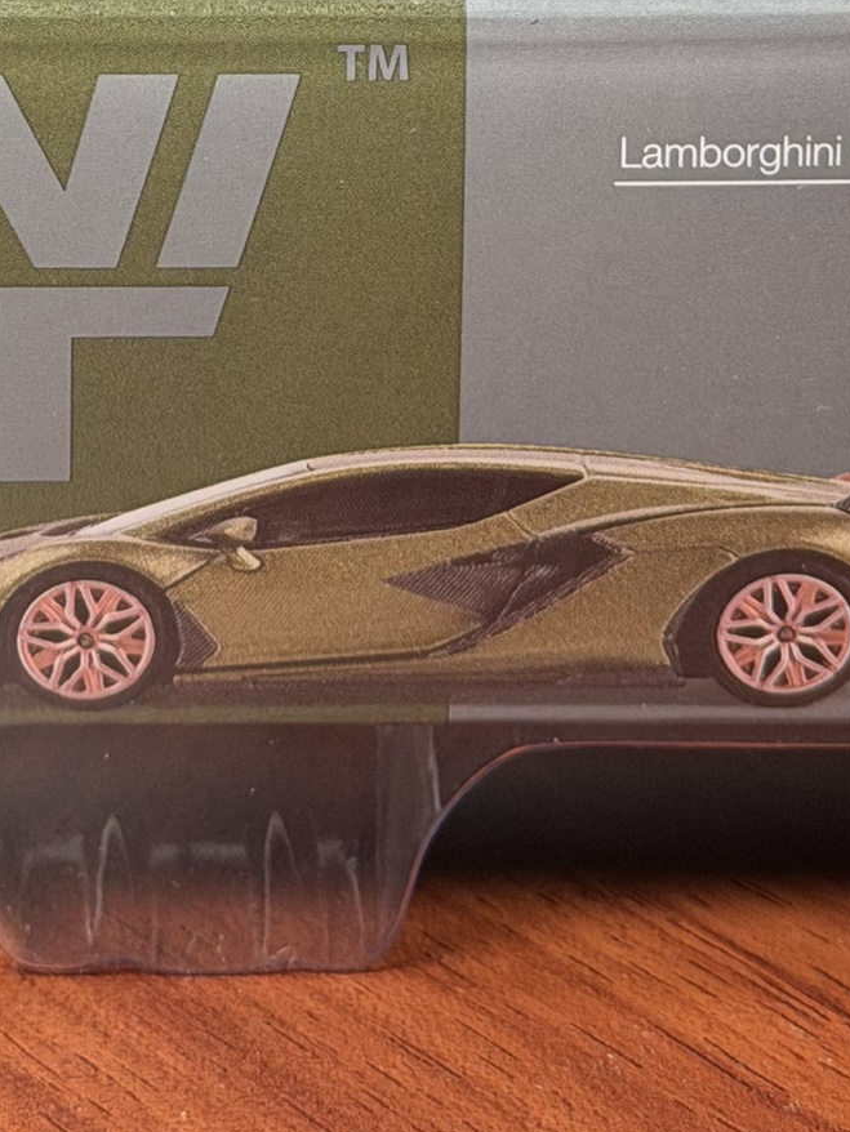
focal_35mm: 164
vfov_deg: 11.5
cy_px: -610
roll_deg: +0.1
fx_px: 5367
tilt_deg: -5.6
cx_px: 210
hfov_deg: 9.0
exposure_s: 1/149
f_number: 1.78
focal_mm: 6.76
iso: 80
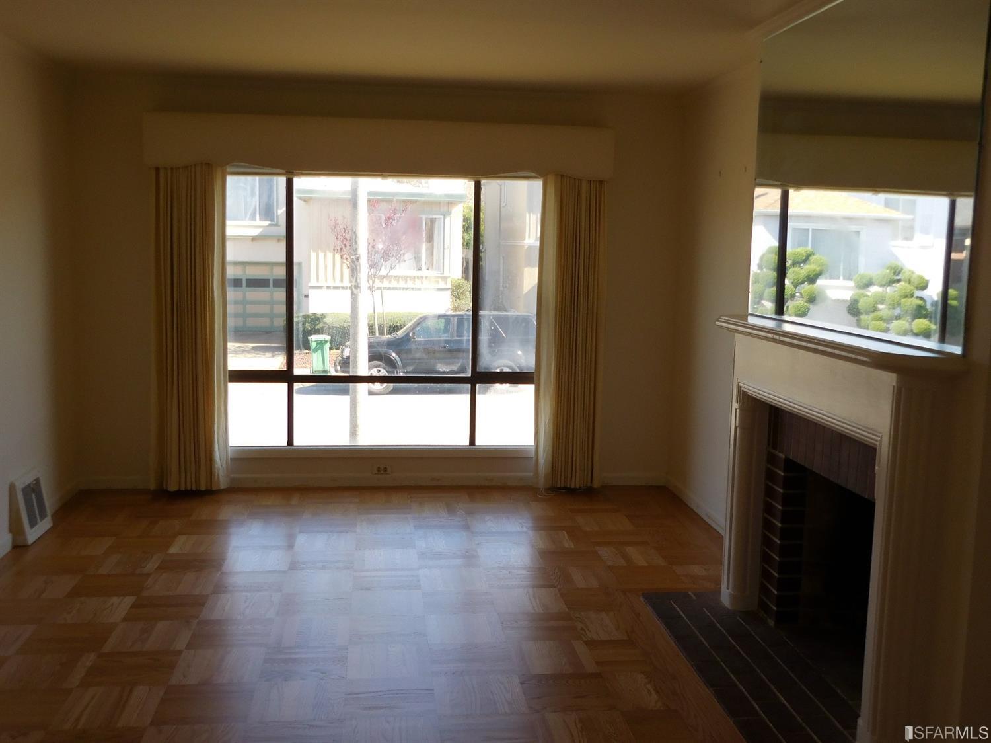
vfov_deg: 42.9
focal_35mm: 33
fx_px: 944
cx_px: 496
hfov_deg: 55.4
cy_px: 372
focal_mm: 5.9
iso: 125
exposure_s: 1/160
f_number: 3.7
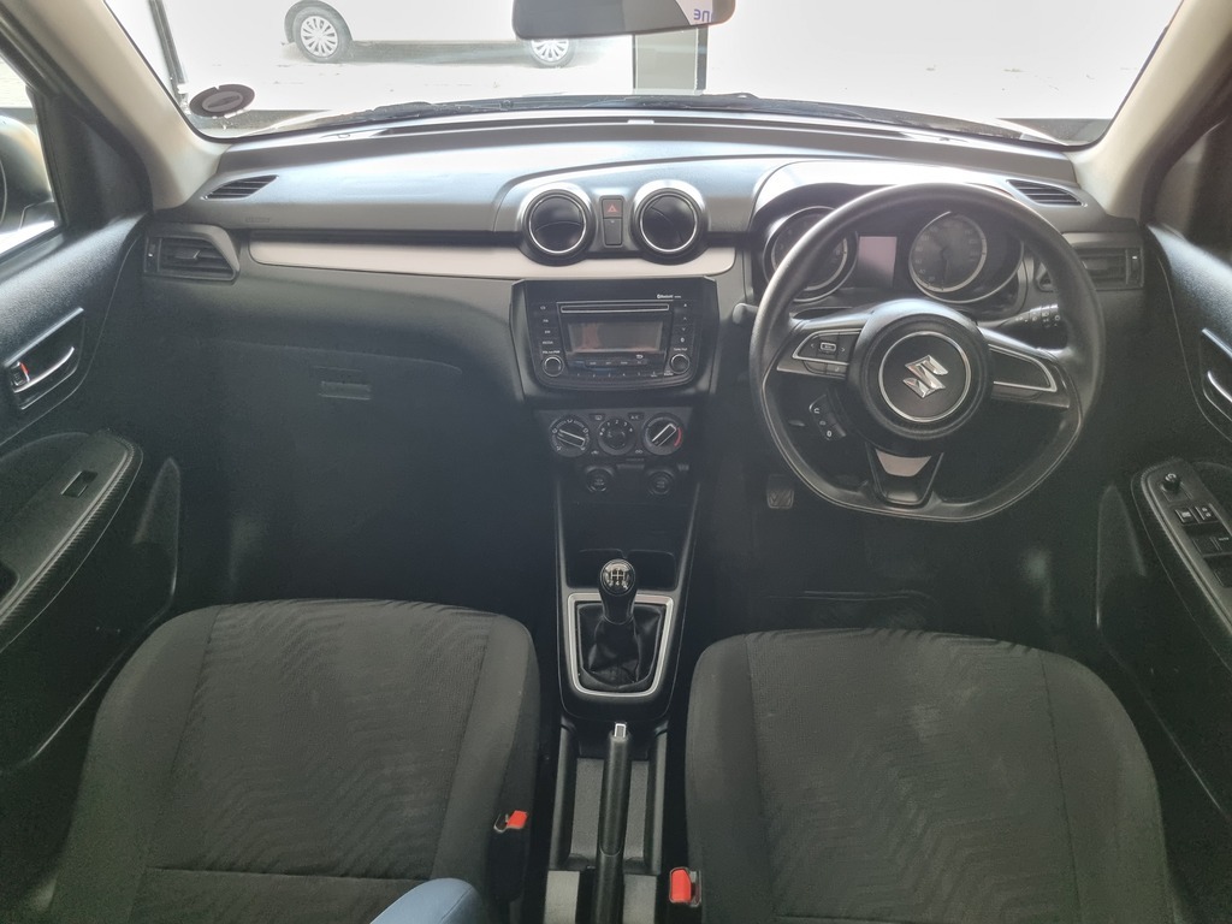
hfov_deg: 67.3
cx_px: 616
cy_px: 462
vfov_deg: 53.1
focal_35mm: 26
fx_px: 925
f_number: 1.8
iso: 640
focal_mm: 5.4
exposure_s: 1/44
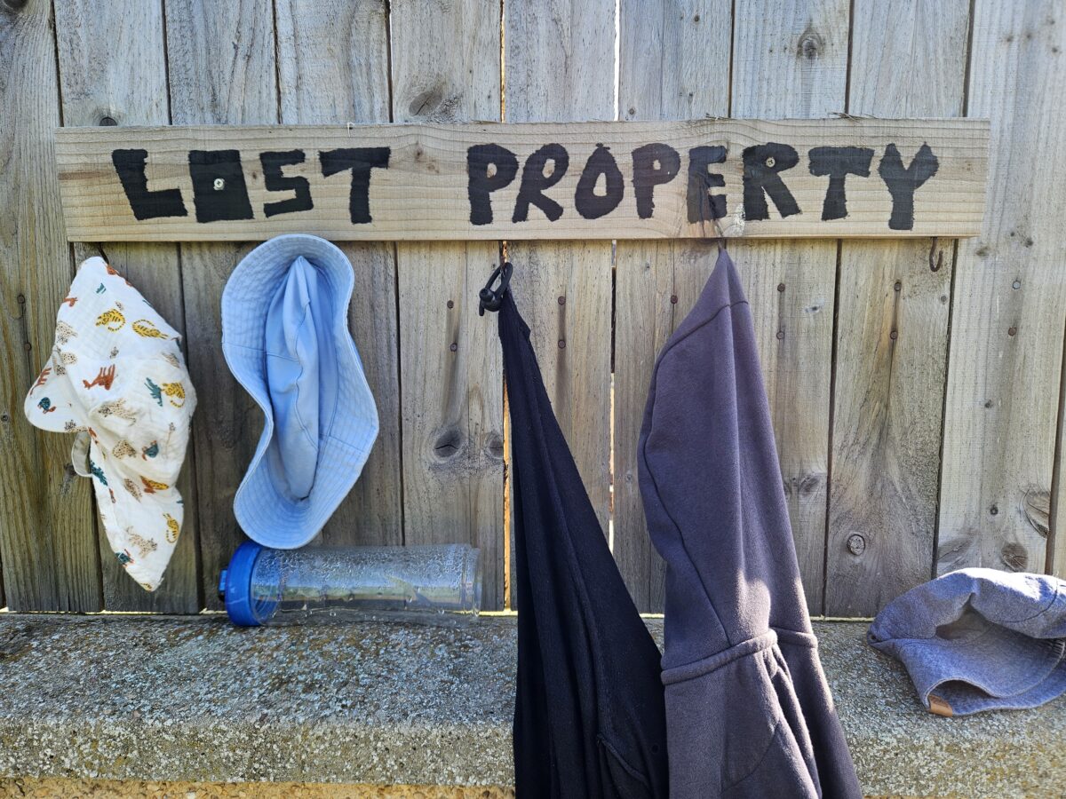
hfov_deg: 73.9
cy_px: 400
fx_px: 708
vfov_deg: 58.9
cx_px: 533
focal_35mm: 23
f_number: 1.8
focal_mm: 5.4
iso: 25
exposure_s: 1/222
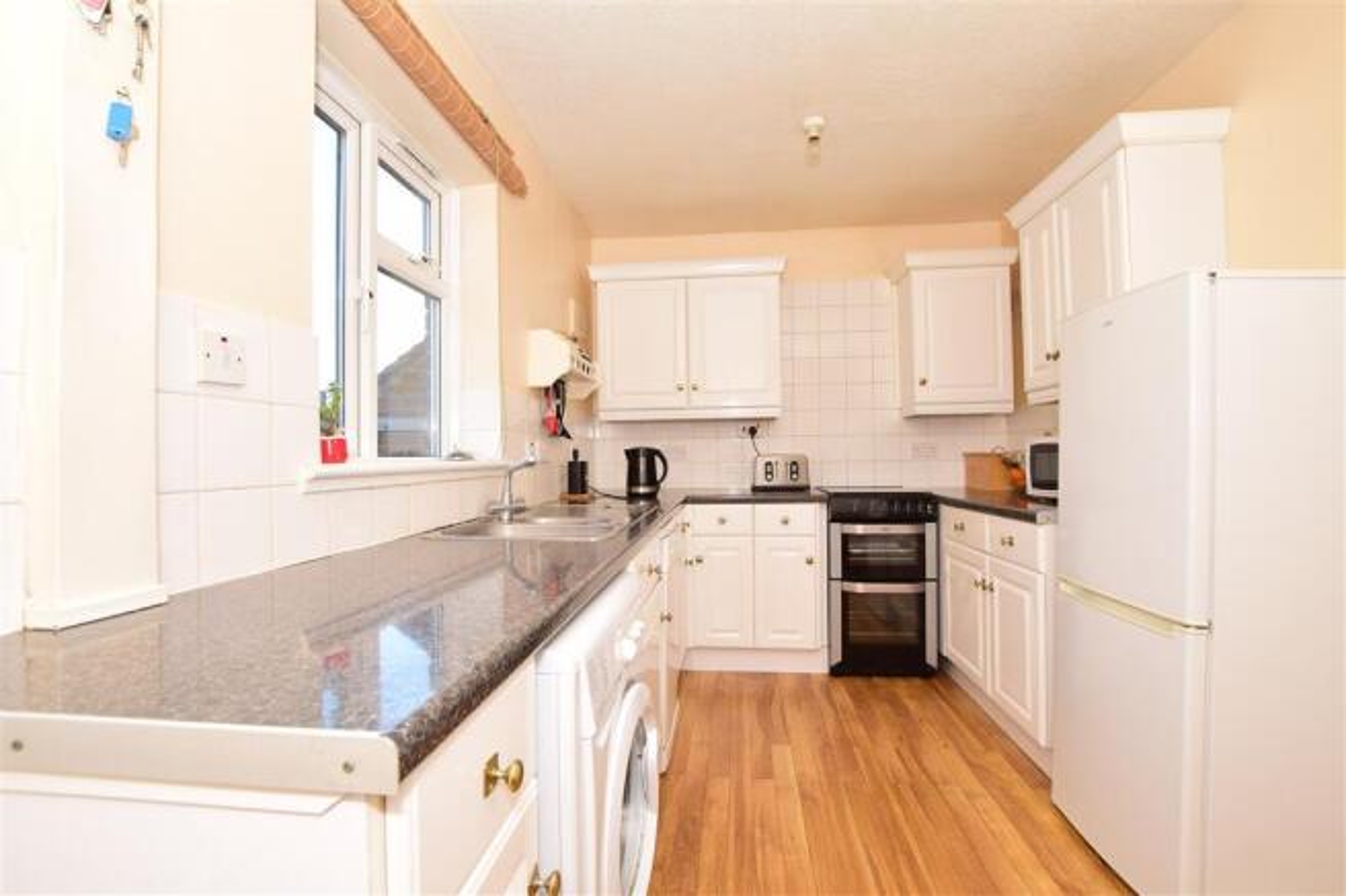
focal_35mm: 15
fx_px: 561
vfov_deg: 77.3
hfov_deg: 100.4
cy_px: 448
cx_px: 673
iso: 400
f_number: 8
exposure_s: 1/60
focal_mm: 10
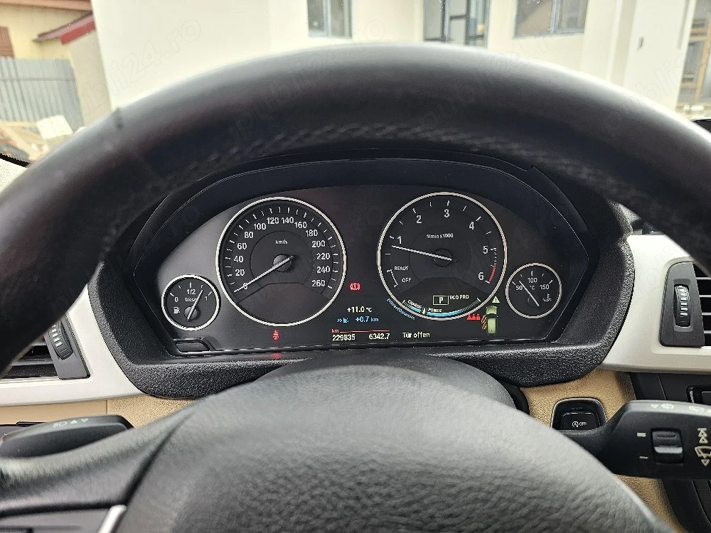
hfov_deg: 73.9
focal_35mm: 23
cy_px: 266
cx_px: 356
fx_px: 472
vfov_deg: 58.9
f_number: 1.7
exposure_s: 1/101
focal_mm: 6.3
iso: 50
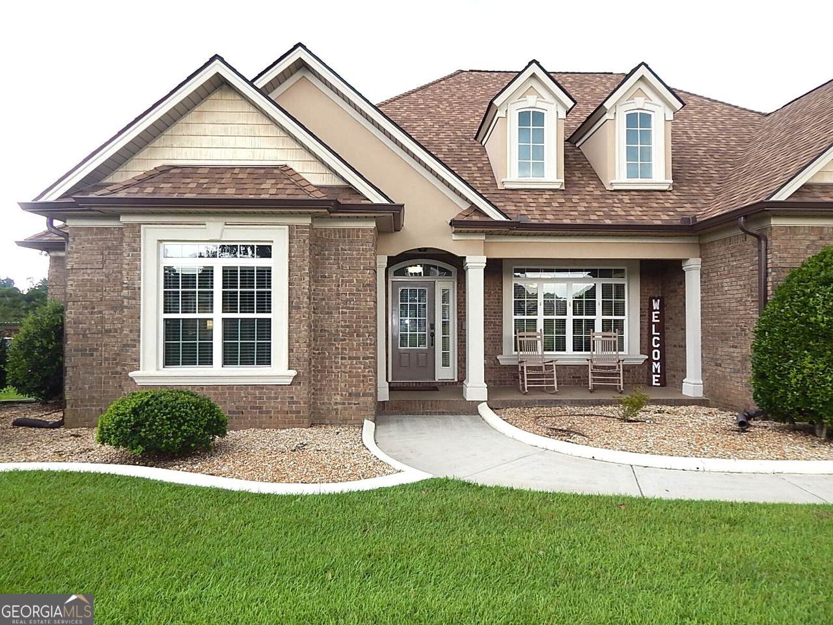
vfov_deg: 58.9
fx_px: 553
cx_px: 416
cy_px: 312
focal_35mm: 23
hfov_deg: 73.9
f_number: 3
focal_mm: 4
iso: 125
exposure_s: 1/100
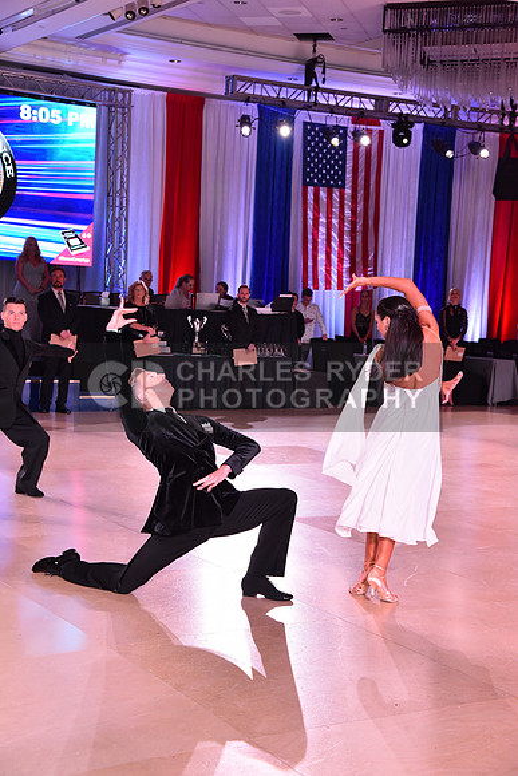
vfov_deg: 34.5
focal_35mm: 58
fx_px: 1251
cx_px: 259
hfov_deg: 23.4
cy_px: 388
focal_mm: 58
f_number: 6.3
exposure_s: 1/250
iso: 2500
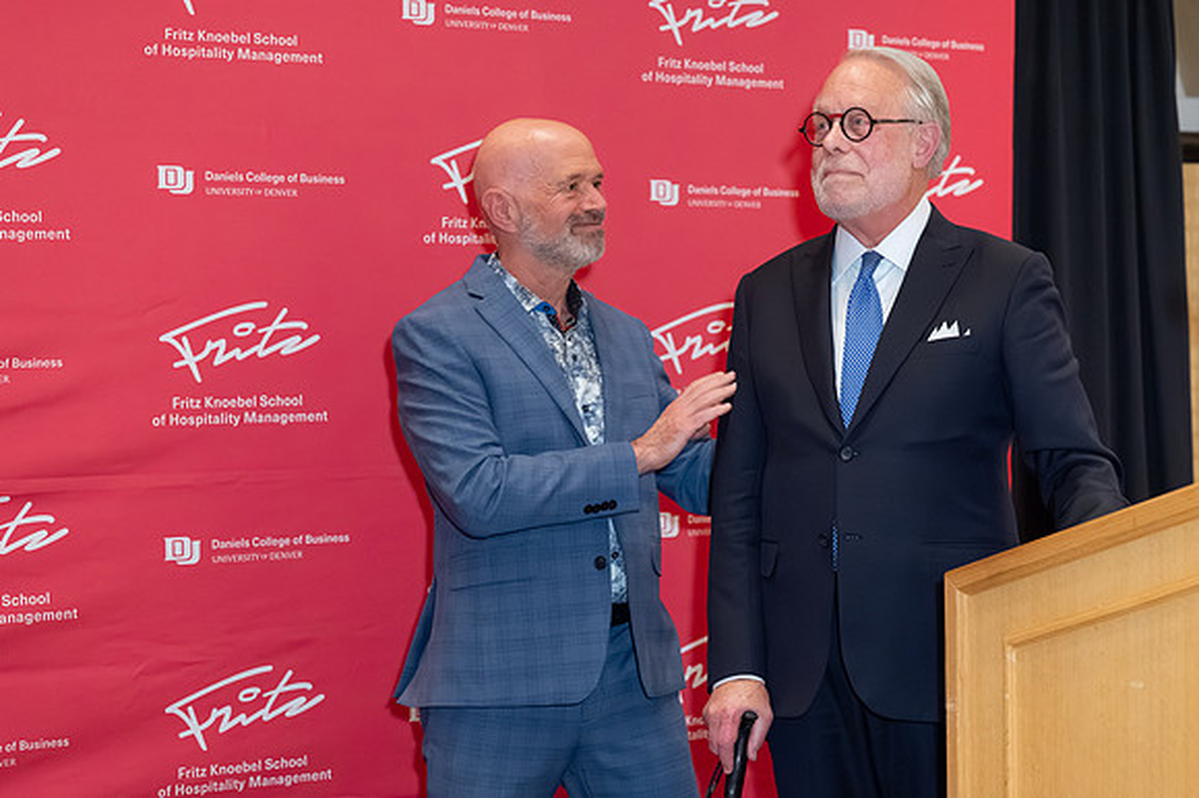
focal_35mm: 86
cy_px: 420
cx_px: 620
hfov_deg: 23.6
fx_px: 2864
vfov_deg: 15.9
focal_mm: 77
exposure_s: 1/125
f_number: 4
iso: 8000
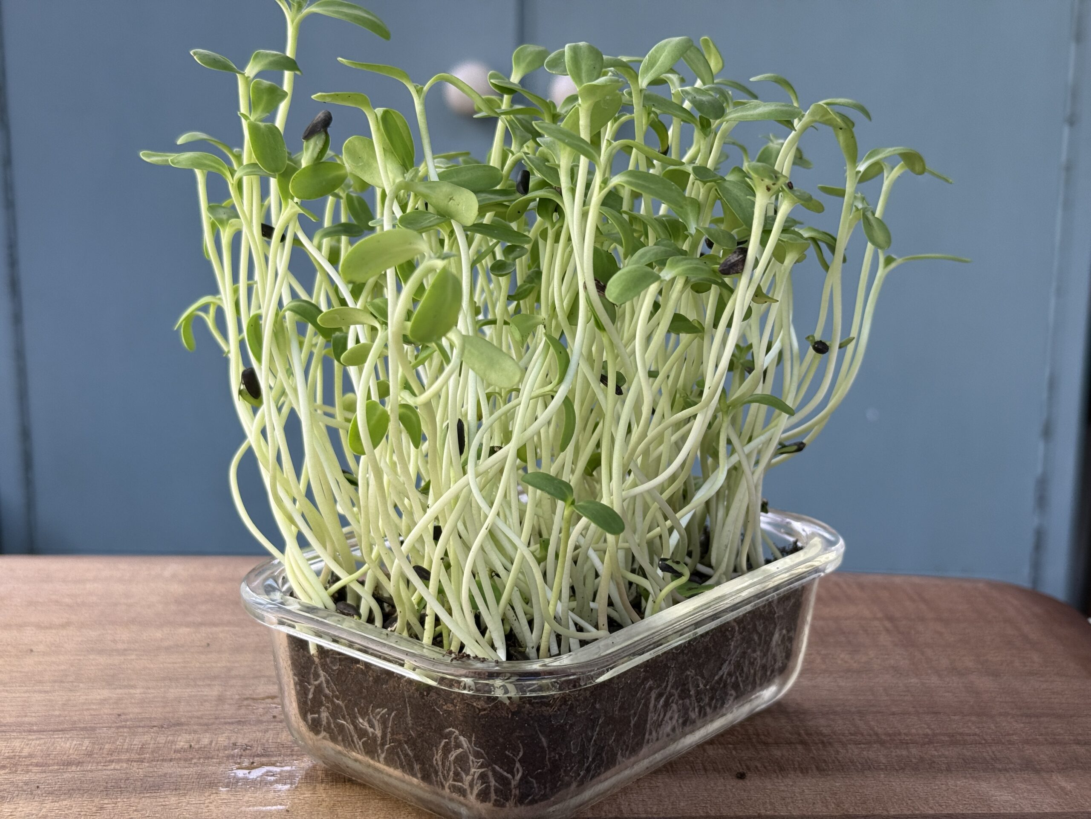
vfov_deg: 30.3
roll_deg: -0.2
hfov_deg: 39.7
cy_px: 410
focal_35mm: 48
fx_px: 1513
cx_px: 546
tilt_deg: -12.4
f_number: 1.78
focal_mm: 6.76
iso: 50
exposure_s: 1/216
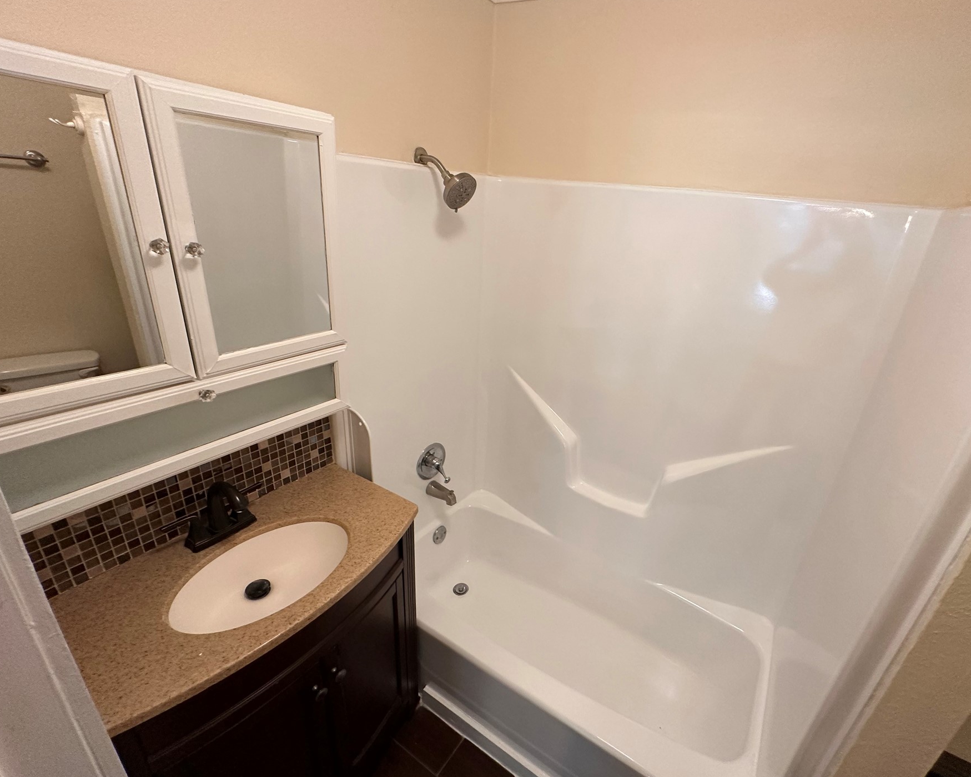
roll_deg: -5.6
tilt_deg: -20.9
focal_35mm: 16
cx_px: 545
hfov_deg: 92.7
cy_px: 393
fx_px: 460
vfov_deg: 80.4
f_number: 2.2
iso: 320
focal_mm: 2.22
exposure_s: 1/120
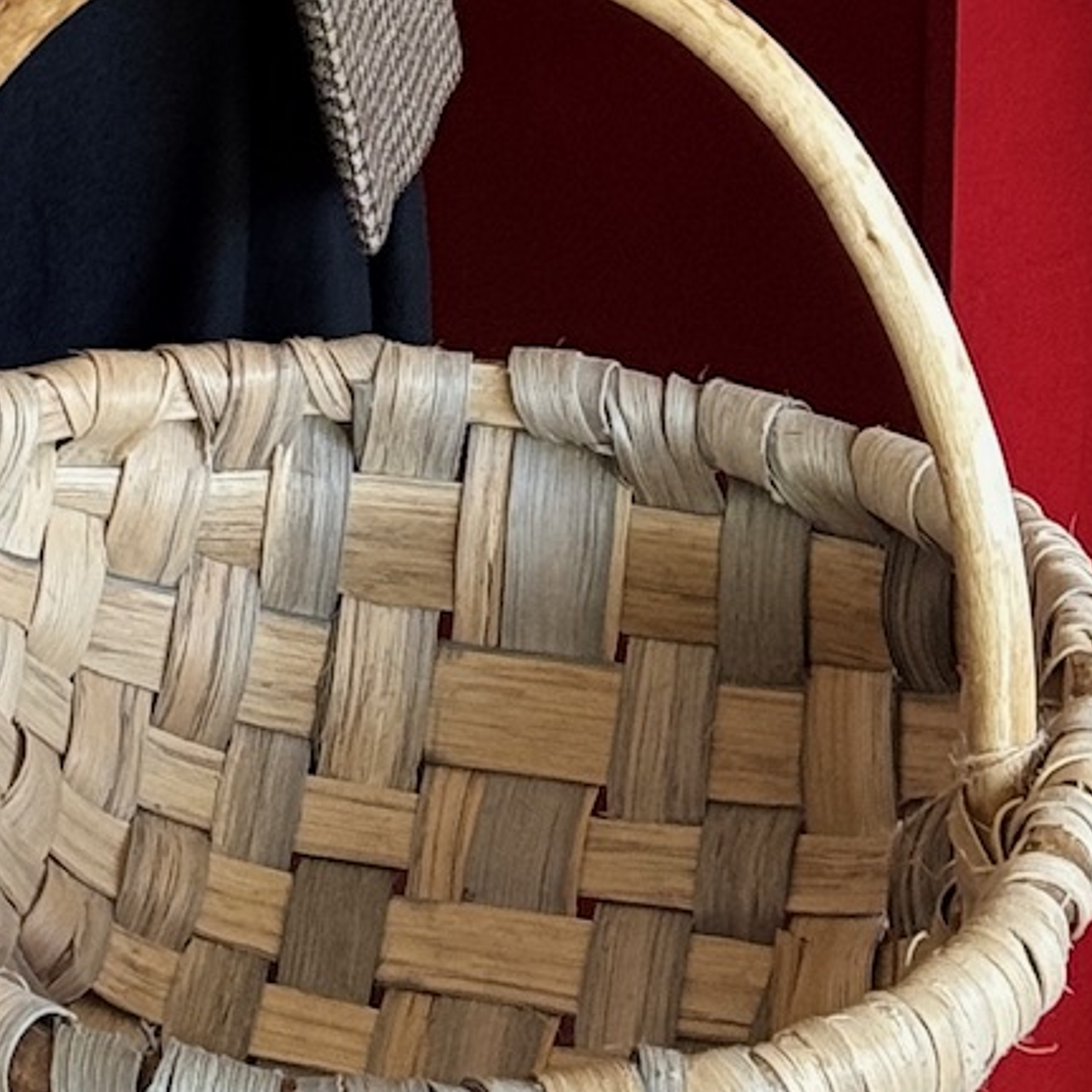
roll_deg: +0.4
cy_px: -1375
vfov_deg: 8.1
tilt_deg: -8.9
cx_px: -640
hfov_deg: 8.5
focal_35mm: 201
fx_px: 7174
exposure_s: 1/50
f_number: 1.78
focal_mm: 6.76
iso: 50
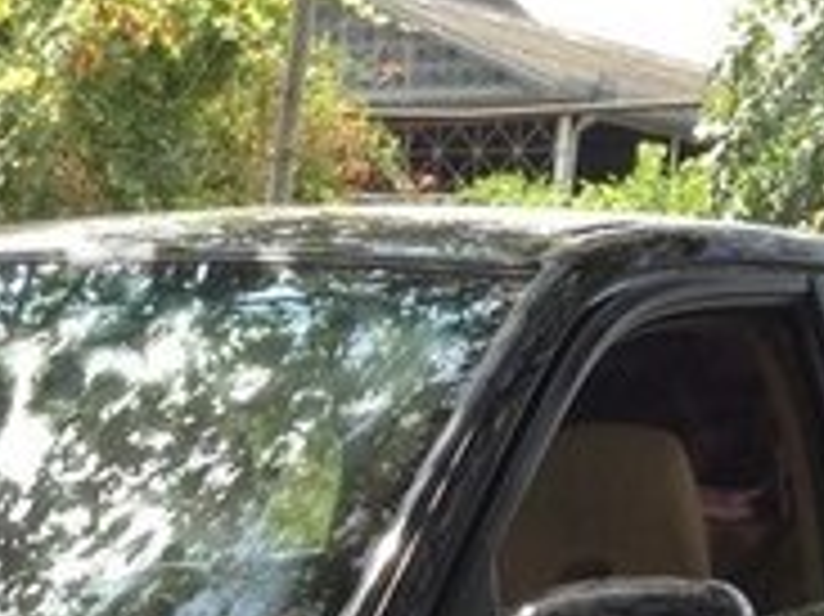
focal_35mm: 119
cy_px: 1095
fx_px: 2831
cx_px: 207
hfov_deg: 16.5
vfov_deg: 11.6
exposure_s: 1/299
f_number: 2.4
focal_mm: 3.3
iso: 25
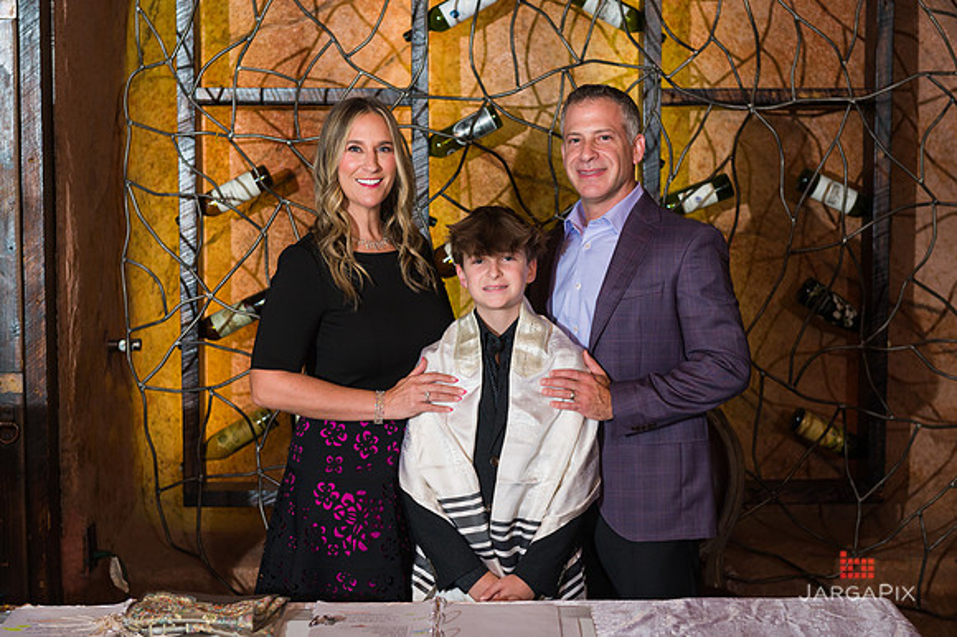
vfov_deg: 20.4
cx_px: 479
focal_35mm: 67
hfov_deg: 30.2
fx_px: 1772
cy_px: 302
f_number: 5
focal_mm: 62
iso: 1000
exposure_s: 1/200
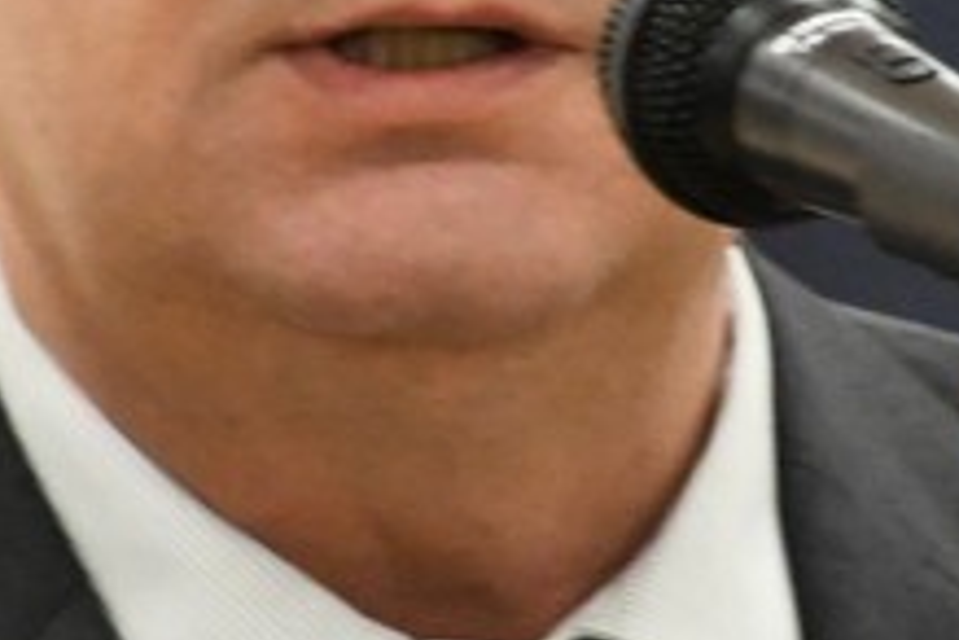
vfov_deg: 0.5
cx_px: 451
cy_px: 72
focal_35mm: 2806
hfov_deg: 0.7
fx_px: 74743
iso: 8000
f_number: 6.3
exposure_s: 1/160
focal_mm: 400
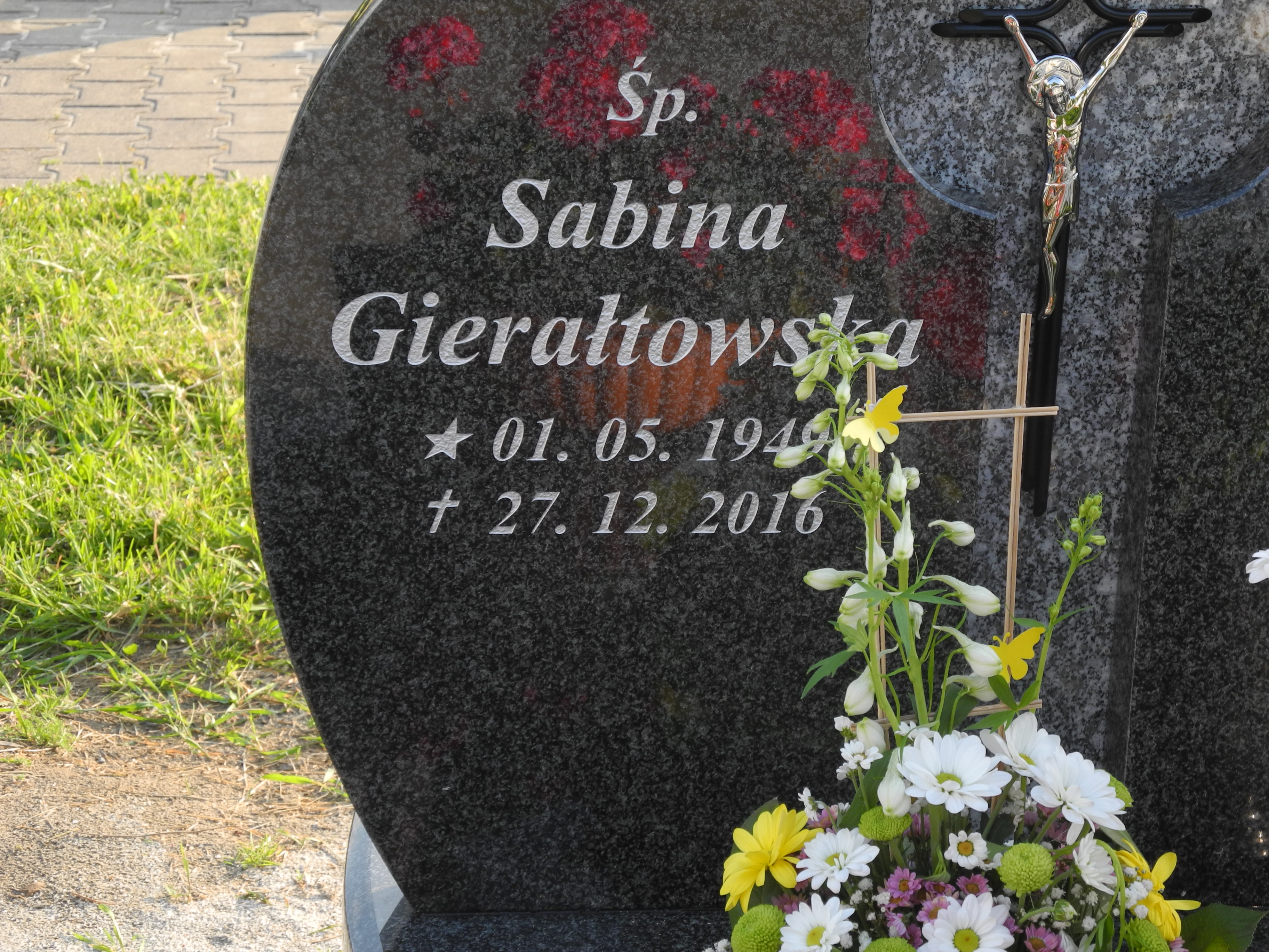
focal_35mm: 94
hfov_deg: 20.9
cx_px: 634
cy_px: 476
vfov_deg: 15.7
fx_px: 3446
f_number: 4.5
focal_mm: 20.1
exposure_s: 1/125
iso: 100
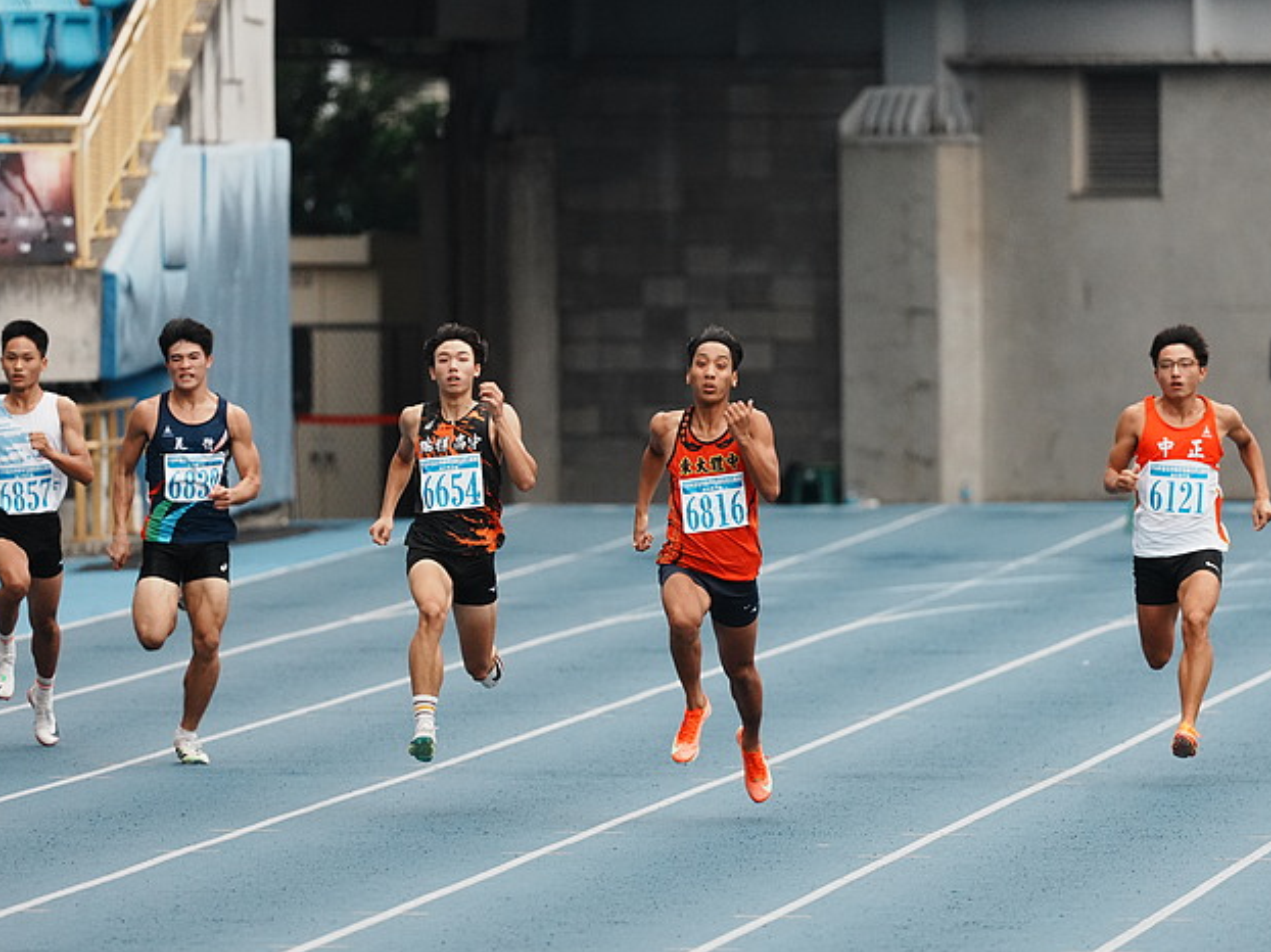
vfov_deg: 2.1
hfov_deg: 2.7
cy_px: 474
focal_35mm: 724
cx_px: 758
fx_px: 26573
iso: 3200
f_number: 6.3
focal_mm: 600
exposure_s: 1/1250
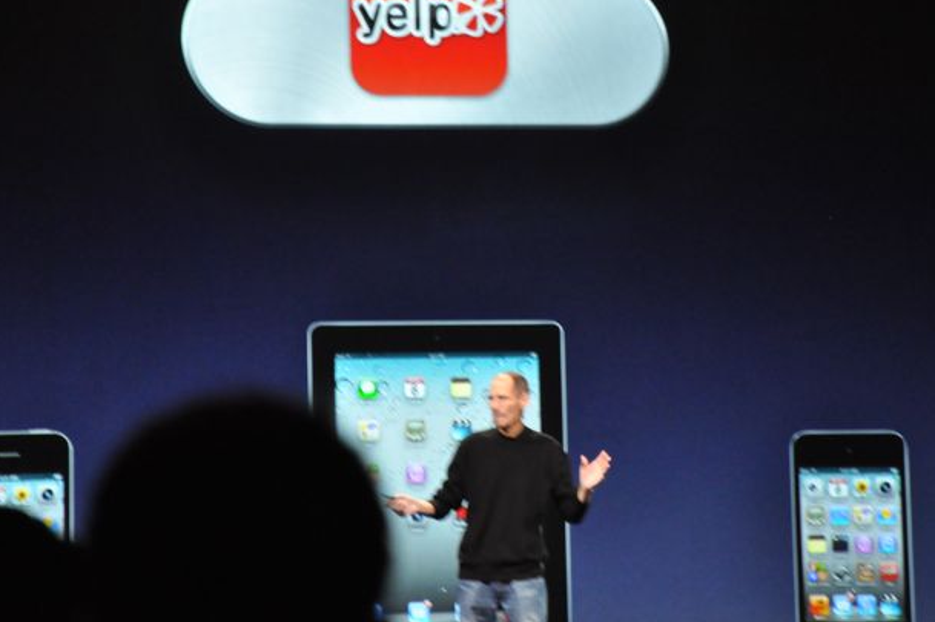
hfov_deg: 10.5
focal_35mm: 197
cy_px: 277
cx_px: 479
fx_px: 5103
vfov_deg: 7.0
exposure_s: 1/30
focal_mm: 105
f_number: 5.6
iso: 1800
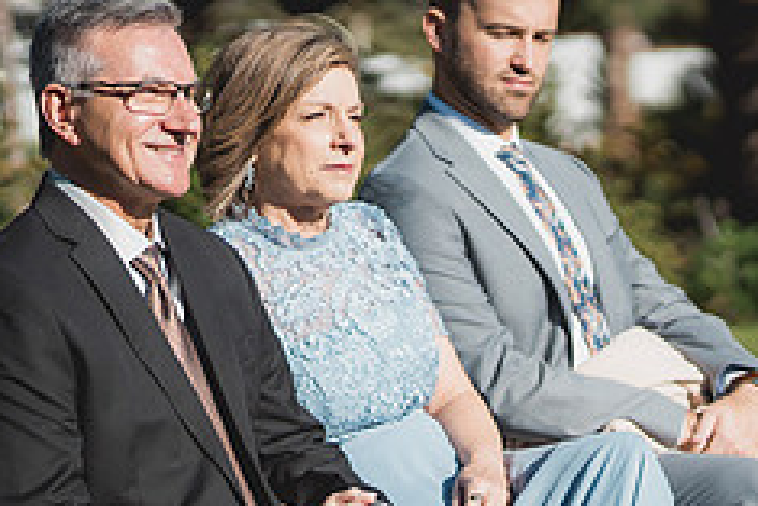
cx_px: 487
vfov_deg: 6.4
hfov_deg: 9.6
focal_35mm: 215
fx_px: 4530
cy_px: 366
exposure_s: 1/8000
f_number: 1.8
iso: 200
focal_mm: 85
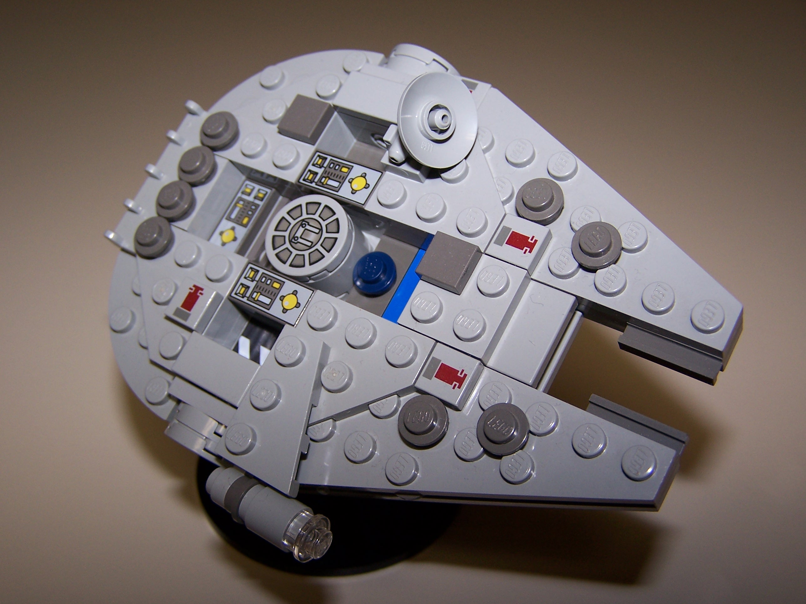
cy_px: 302
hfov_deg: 49.0
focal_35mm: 38
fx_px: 885
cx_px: 403
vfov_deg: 37.7
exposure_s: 1/60
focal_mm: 6.3
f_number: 2.8
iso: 80
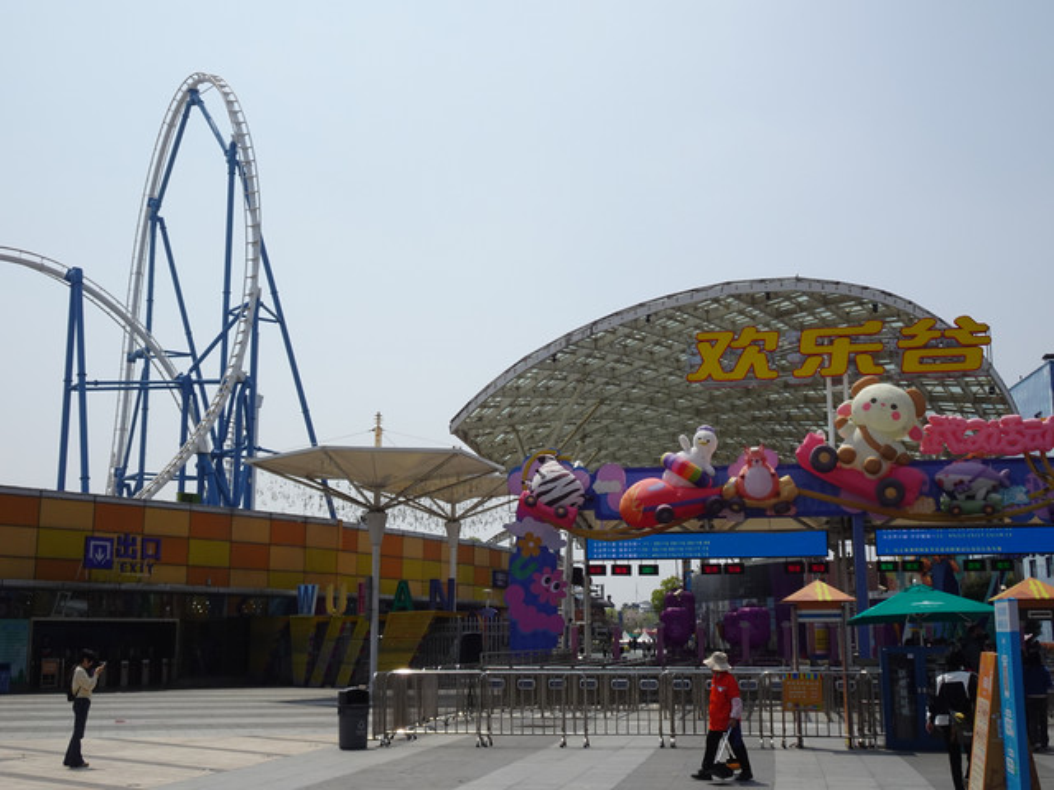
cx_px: 527
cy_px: 395
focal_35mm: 41
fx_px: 1248
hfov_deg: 45.8
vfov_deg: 35.1
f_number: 4
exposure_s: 1/1250
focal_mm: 6.84
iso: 80
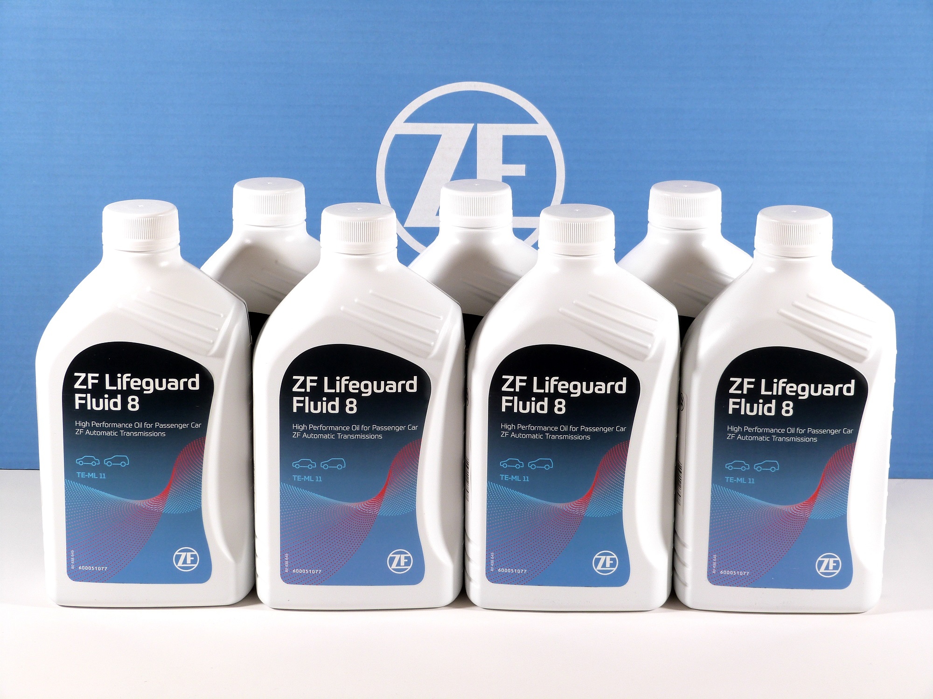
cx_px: 466
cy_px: 350
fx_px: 2264
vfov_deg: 17.6
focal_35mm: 84
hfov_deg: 23.3
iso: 100
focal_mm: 15.1
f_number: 3.6
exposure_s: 1/125
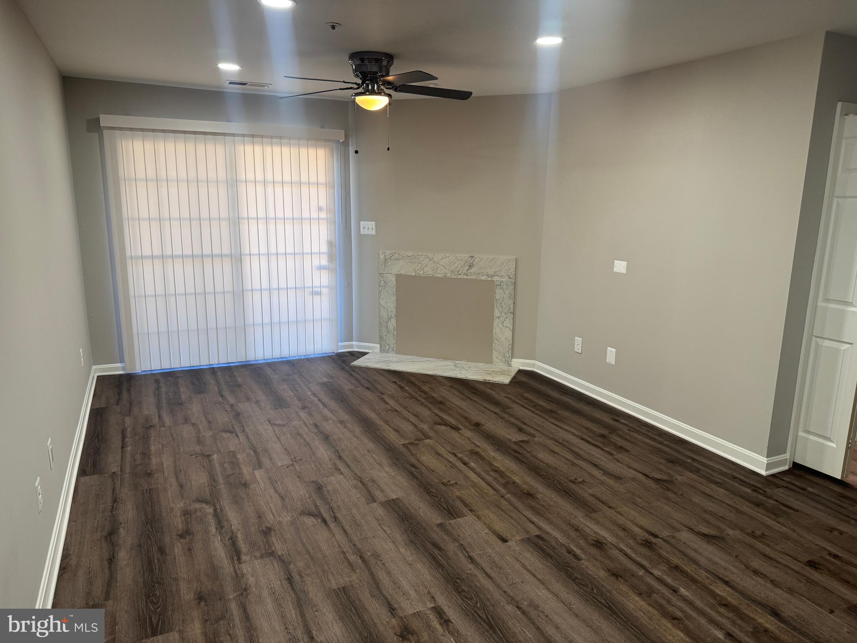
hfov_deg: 71.6
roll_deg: -0.5
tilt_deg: -12.1
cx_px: 428
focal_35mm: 24
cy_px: 322
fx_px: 594
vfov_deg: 56.8
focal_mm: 6.76
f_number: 1.78
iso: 200
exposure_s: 1/120
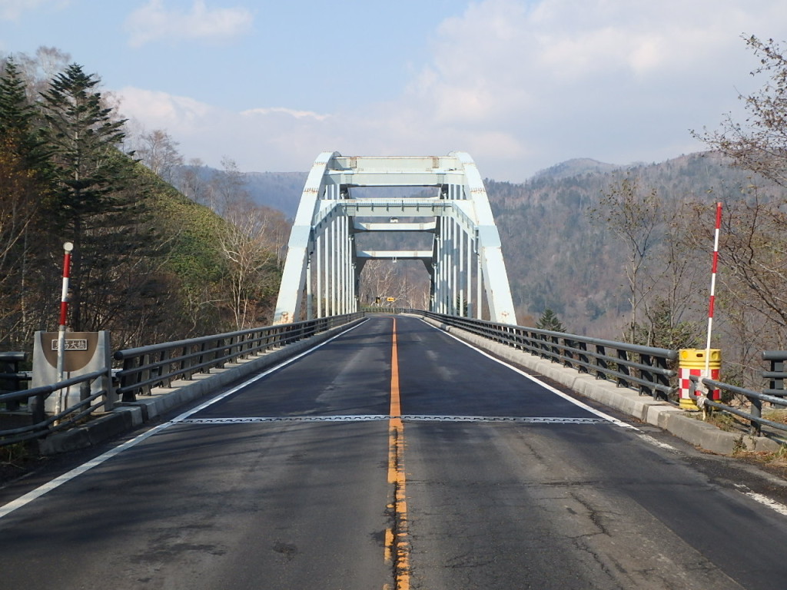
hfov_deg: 44.8
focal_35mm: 42
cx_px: 394
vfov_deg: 34.3
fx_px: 955
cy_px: 295
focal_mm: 7.5
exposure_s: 1/500
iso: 125
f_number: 5.2
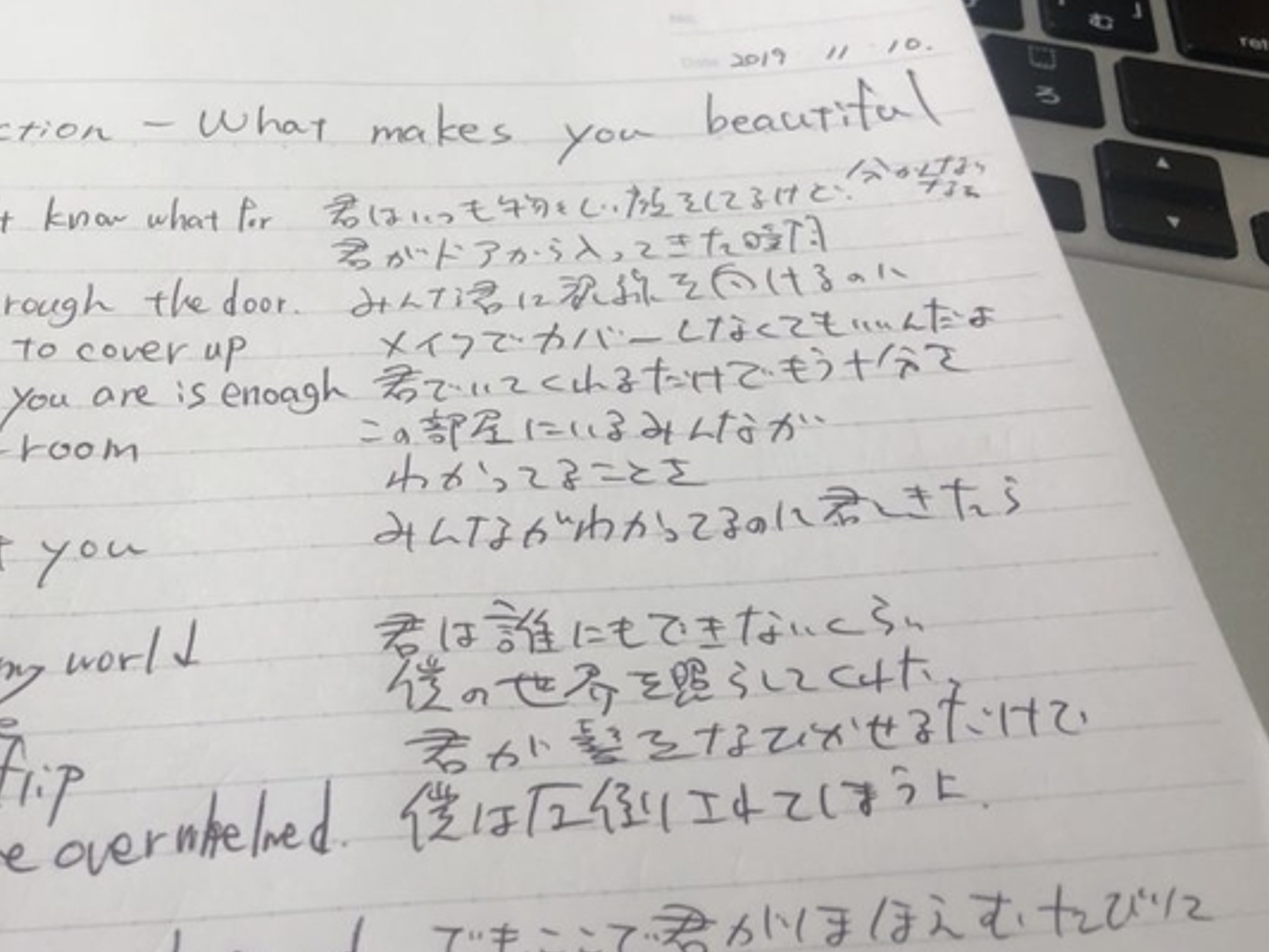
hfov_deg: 43.6
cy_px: 340
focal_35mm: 42
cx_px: 343
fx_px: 1540
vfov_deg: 34.1
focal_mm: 3.99
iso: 25
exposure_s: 1/120
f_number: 1.8
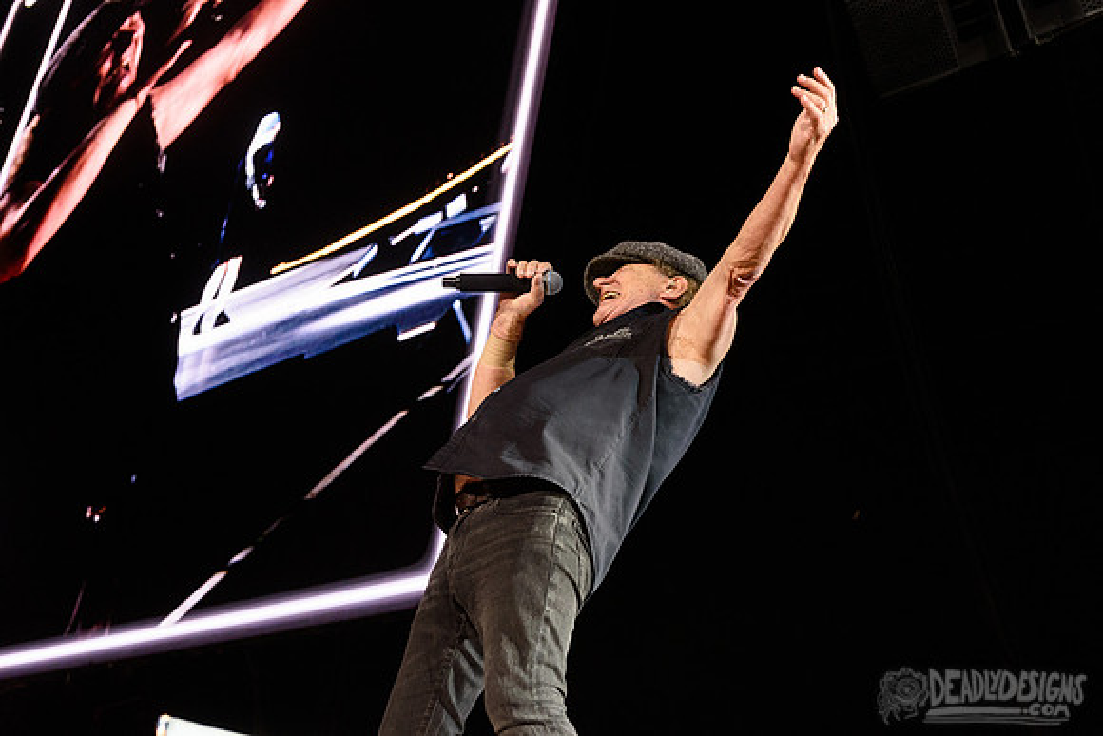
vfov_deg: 27.9
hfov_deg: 40.8
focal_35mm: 48
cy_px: 350
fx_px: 1484
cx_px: 593
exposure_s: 1/500
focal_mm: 45
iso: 2500
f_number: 4
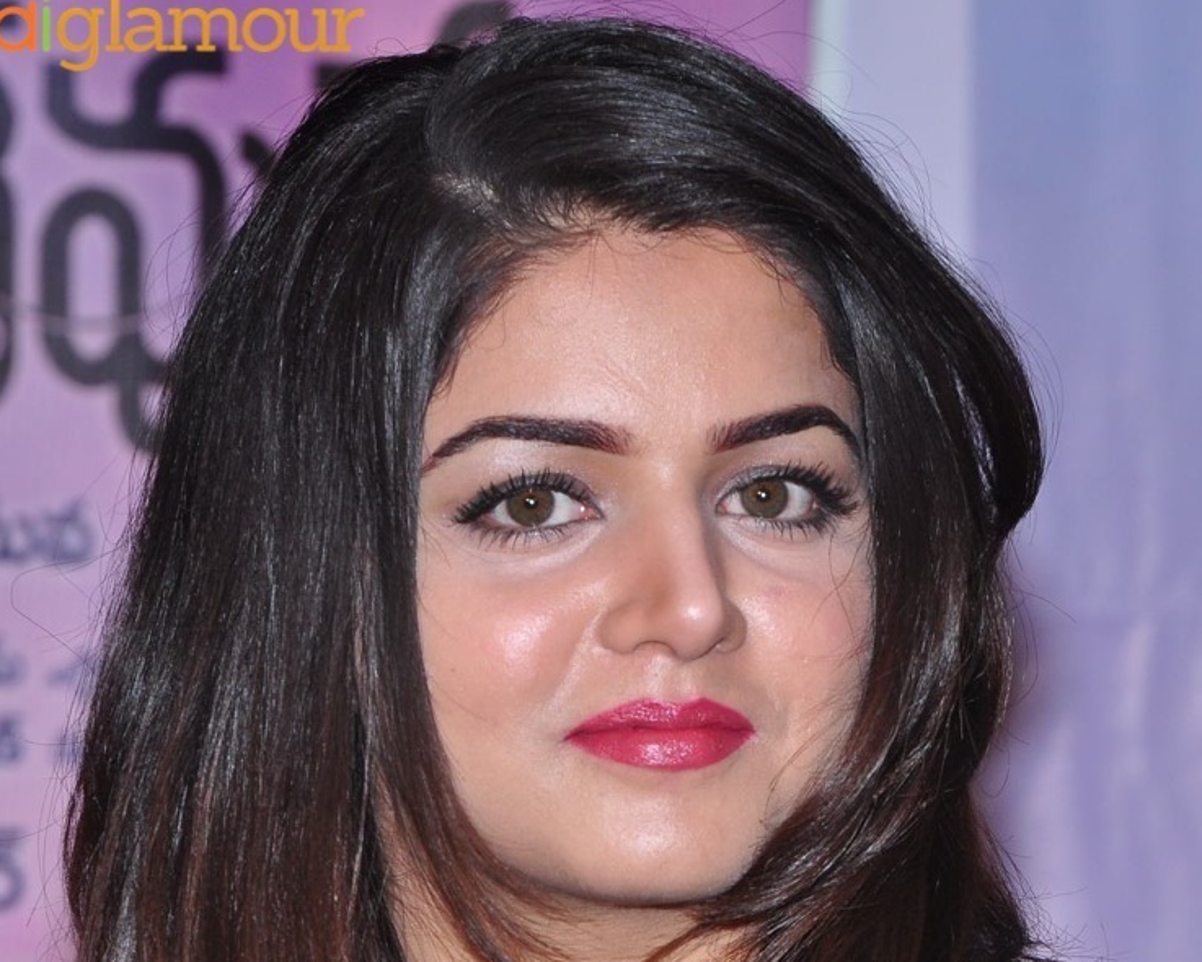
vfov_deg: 3.8
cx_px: 776
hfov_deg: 4.7
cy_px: 619
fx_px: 14661
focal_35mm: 412
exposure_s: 1/125
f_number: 10
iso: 400
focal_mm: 180
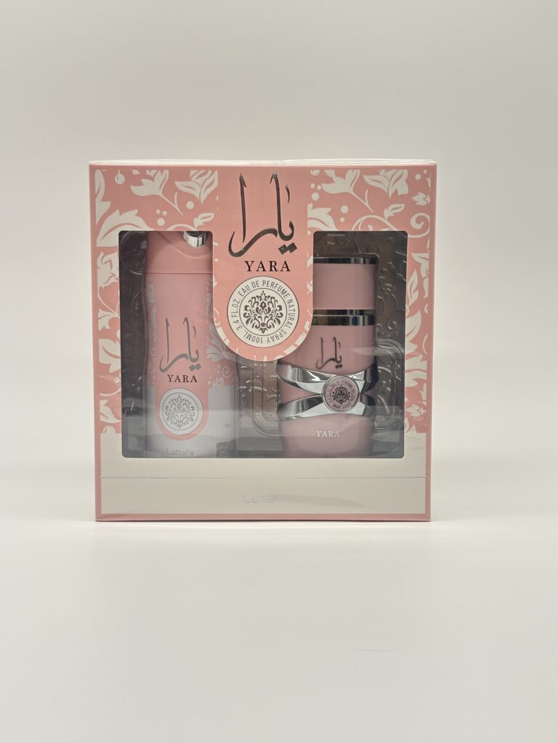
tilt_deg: -6.9
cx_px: 279
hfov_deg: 28.0
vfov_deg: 36.8
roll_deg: +0.5
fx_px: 1118
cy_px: 372
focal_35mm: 52
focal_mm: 5.96
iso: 50
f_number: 1.6
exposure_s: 1/325
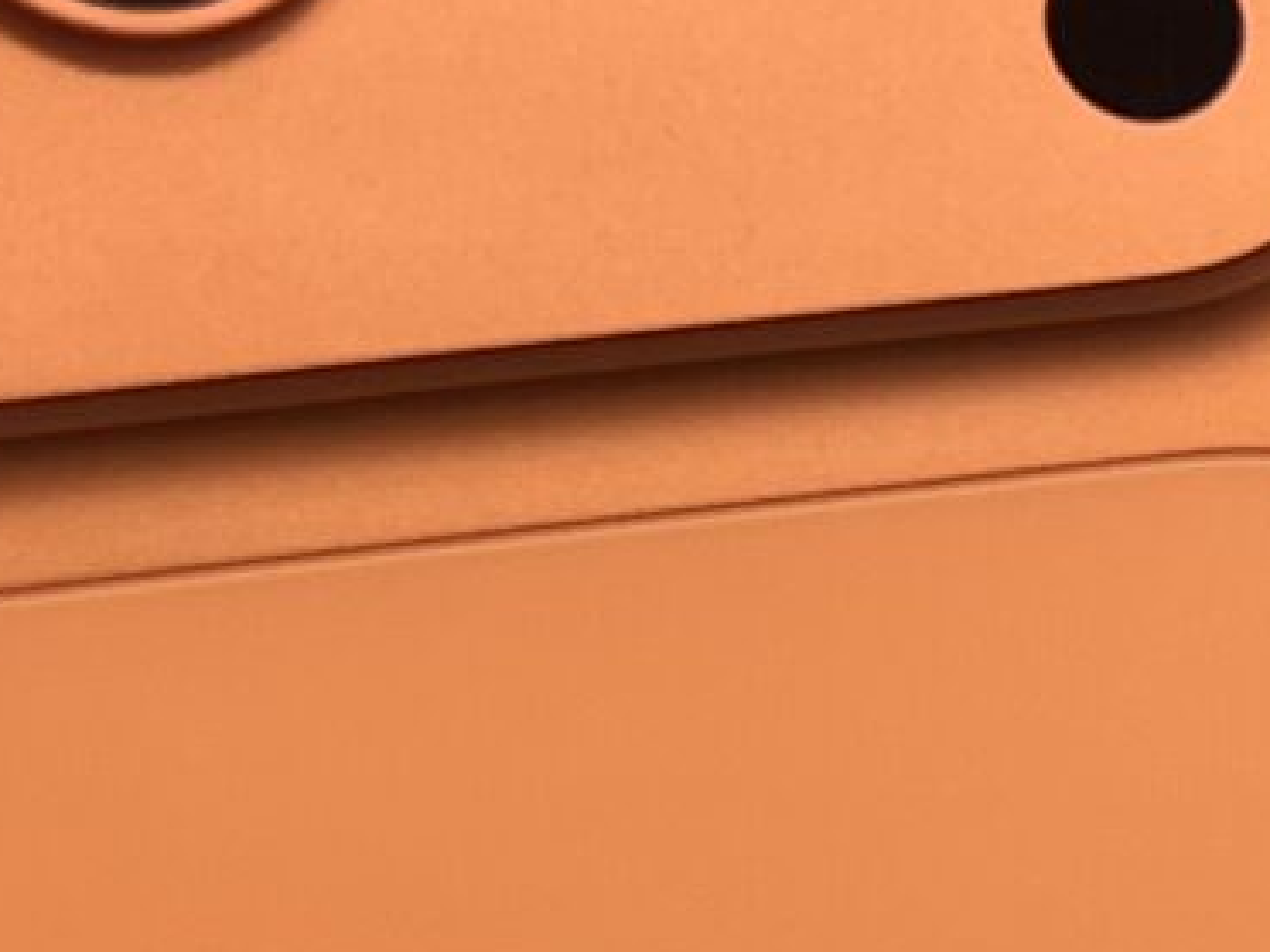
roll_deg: -0.5
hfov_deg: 10.0
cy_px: 1266
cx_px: 2789
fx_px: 6567
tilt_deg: -27.9
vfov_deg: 8.2
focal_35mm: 179
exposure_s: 1/450
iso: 50
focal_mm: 5.7
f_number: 1.5
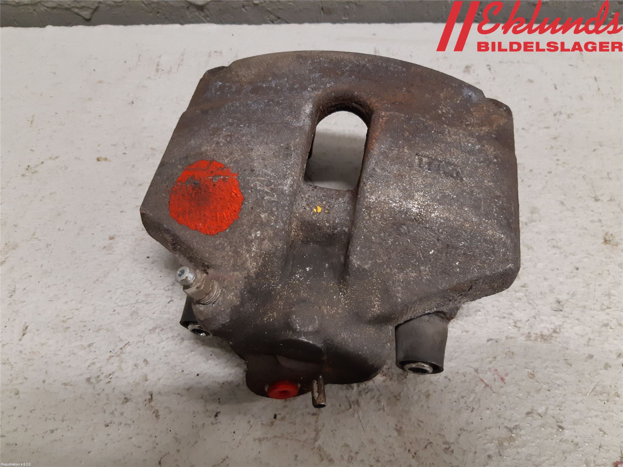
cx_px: 312
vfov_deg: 53.1
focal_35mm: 26
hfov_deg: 67.3
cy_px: 234
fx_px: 468
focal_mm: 3.93
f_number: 1.7
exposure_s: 1/50
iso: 250
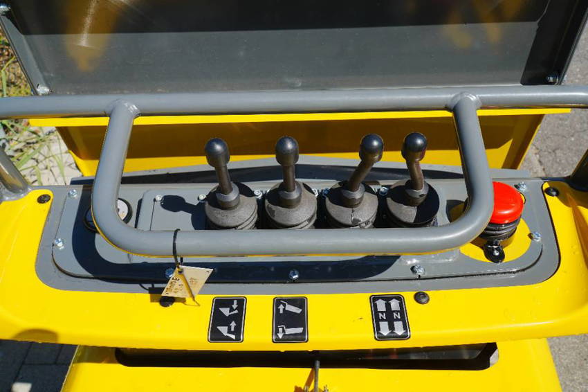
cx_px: 294
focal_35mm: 32
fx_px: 514
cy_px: 196
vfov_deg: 41.7
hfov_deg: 59.5
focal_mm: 21
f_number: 8
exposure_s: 1/320
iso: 100
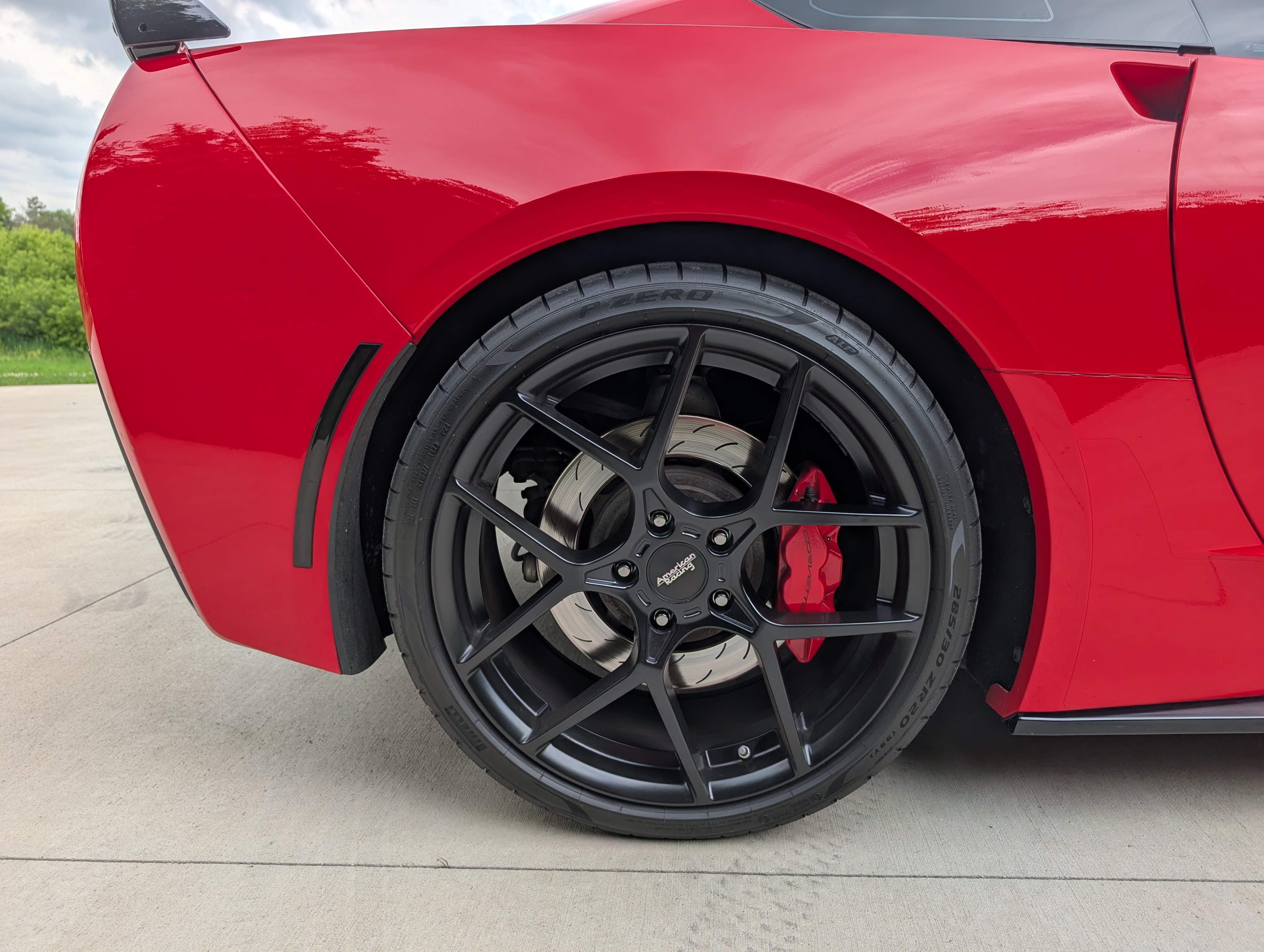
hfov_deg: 71.5
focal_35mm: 24
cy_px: 476
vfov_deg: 56.9
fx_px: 878
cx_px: 632
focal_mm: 6.9
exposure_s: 1/533
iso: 21
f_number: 1.68
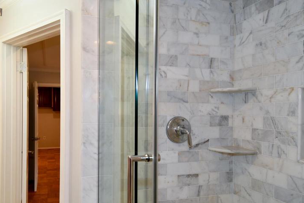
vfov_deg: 49.2
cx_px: 105
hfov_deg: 67.8
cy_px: 125
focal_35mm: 26
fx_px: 220
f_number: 4
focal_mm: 12
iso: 220
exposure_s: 1/60
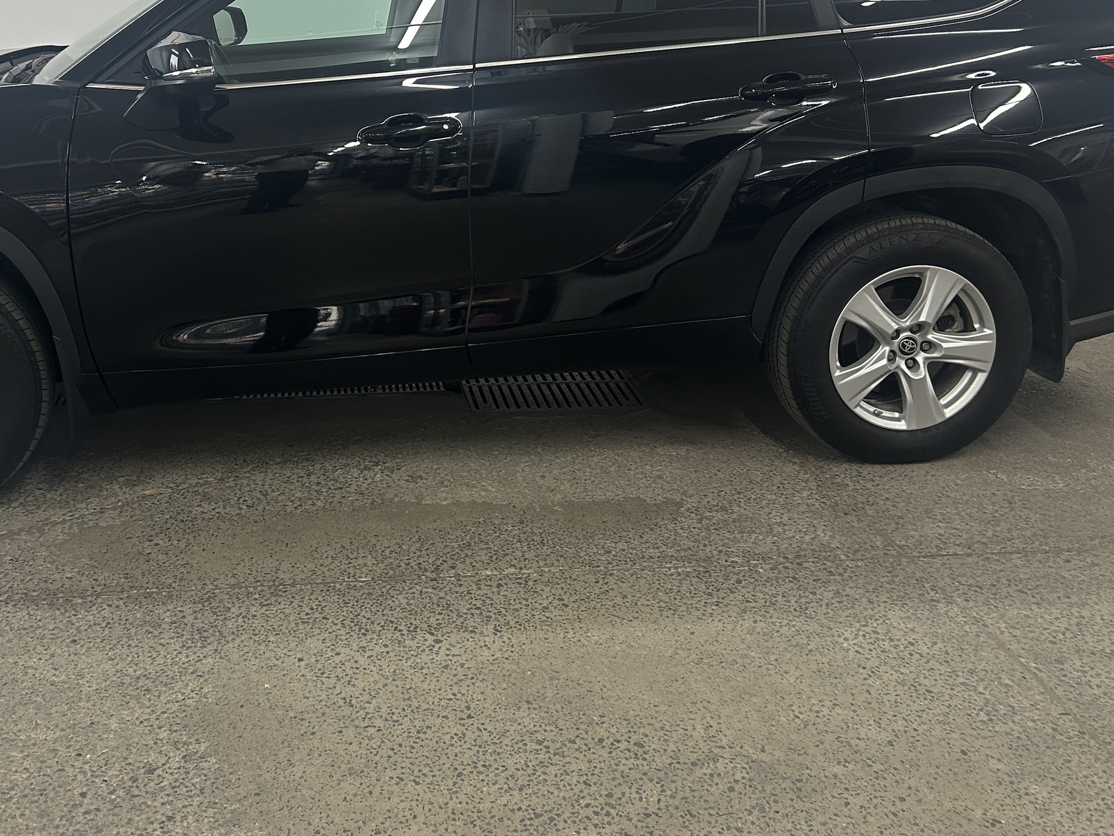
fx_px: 1320
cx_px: 400
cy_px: 243
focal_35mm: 41
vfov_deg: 34.6
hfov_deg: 45.3
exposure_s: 1/120
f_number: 1.5
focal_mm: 5.7
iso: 100
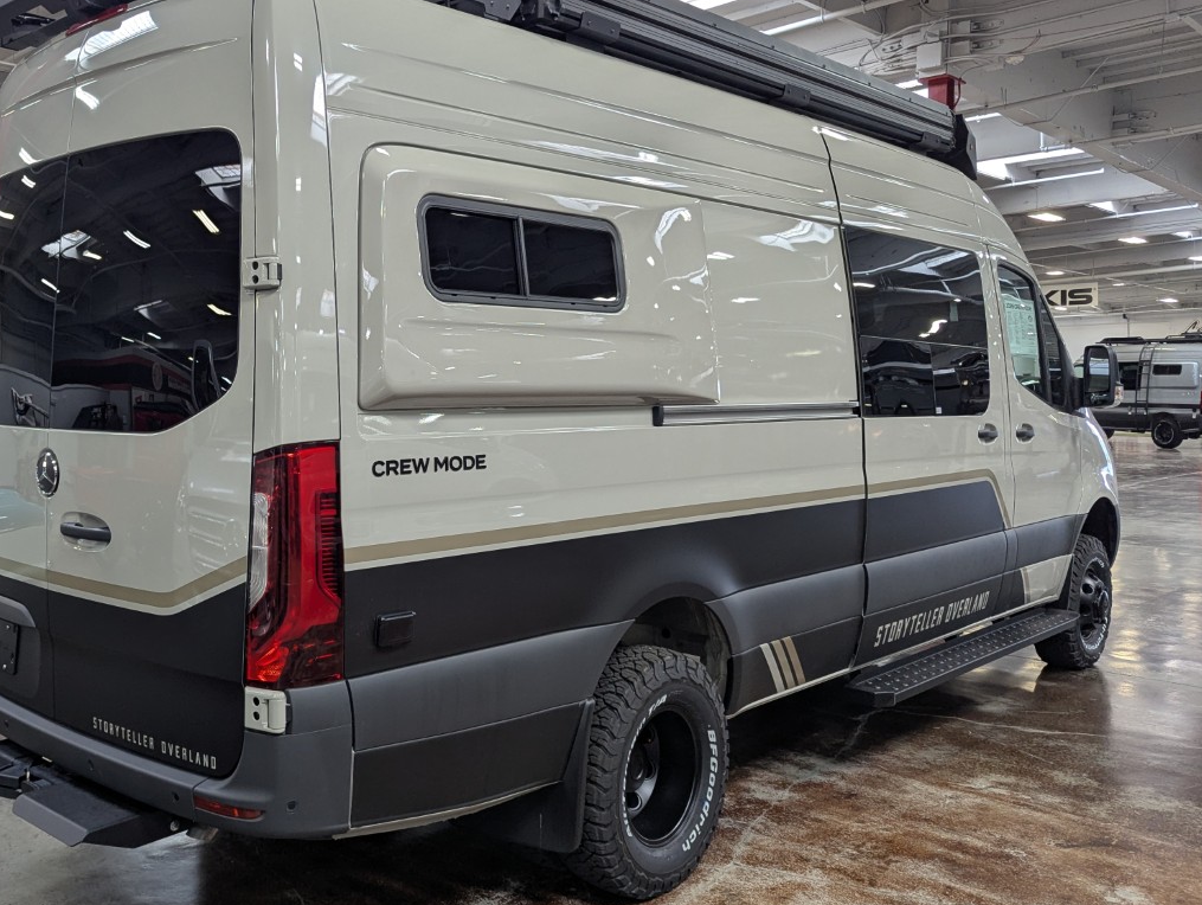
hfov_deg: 54.0
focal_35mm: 33
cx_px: 381
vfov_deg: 43.0
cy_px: 432
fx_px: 1147
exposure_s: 1/120
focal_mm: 6.81
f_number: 1.85
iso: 111
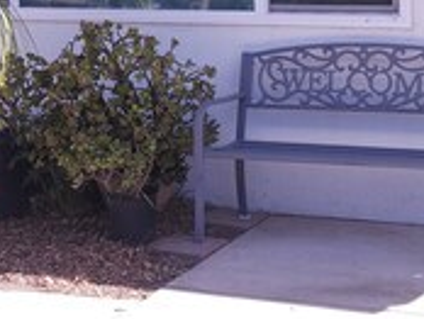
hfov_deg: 22.2
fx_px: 1079
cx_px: 245
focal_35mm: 88
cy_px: -56
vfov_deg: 16.2
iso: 50
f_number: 1.8
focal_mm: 5.4
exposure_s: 1/750
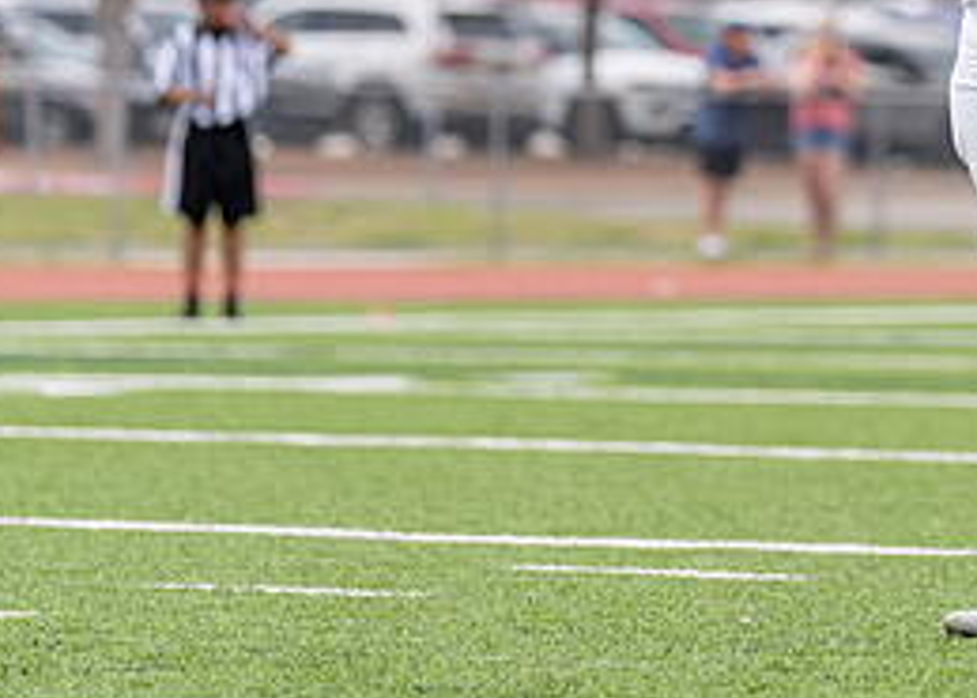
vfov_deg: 4.5
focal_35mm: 320
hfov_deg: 6.3
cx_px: 1058
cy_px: -63
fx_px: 8879
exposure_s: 1/2500
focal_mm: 121
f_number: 2.8
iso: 250
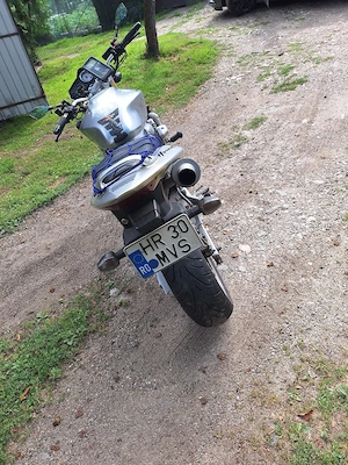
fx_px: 308
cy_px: 232
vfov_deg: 73.9
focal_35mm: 23
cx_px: 174
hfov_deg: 58.9
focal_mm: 5.54
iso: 40
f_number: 1.8
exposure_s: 1/556
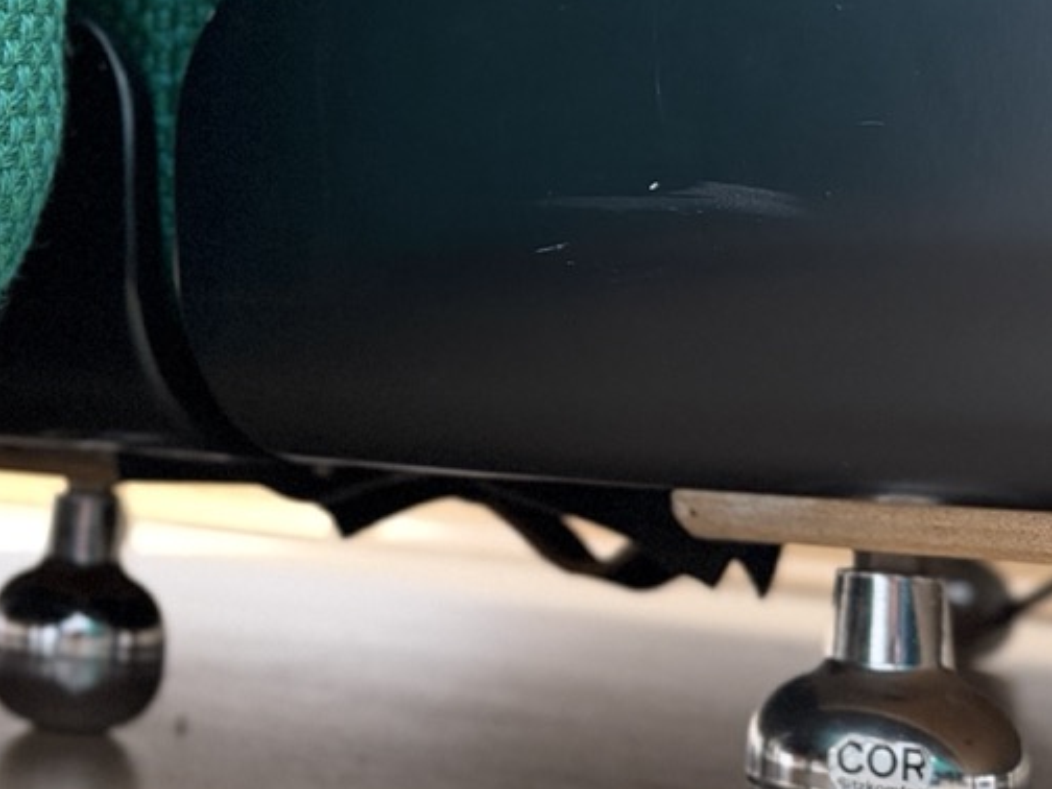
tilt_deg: +7.4
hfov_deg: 29.8
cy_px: 177
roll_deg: -3.3
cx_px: 27
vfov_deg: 23.7
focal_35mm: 61
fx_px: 1854
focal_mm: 6.76
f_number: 1.78
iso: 640
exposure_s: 1/33
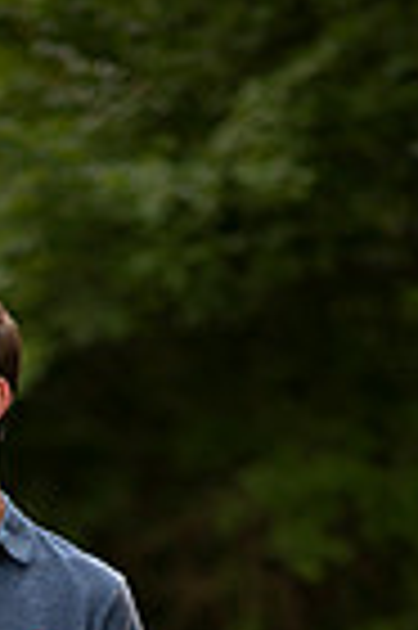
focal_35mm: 274
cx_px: -58
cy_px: 990
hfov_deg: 5.0
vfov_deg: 7.4
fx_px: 4784
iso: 125
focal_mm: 85
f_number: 1.8
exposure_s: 1/250
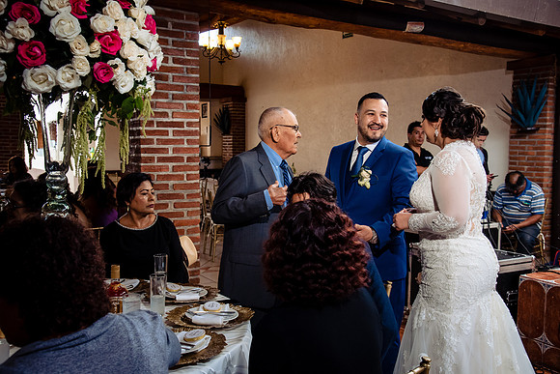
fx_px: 545
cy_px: 187
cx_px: 280
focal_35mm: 35
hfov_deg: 54.4
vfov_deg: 37.9
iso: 2000
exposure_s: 1/160
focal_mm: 35
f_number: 7.1
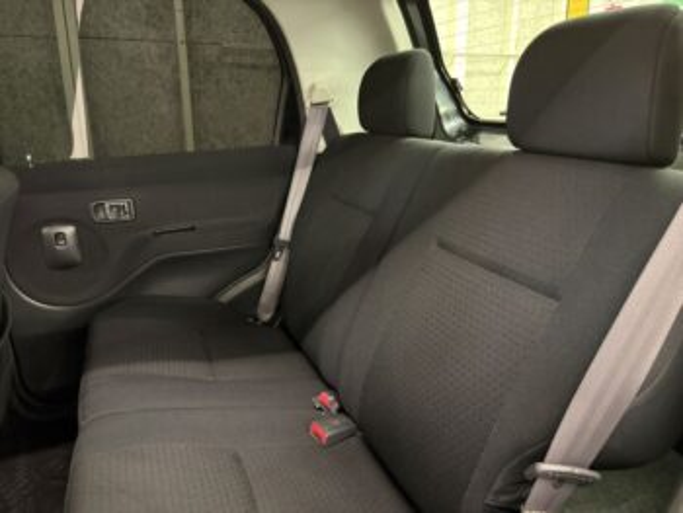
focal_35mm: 26
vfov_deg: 53.1
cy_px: 256
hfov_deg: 67.3
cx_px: 342
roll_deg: +0.6
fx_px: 513
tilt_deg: -15.5
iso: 800
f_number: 1.6
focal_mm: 5.96
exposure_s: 1/25
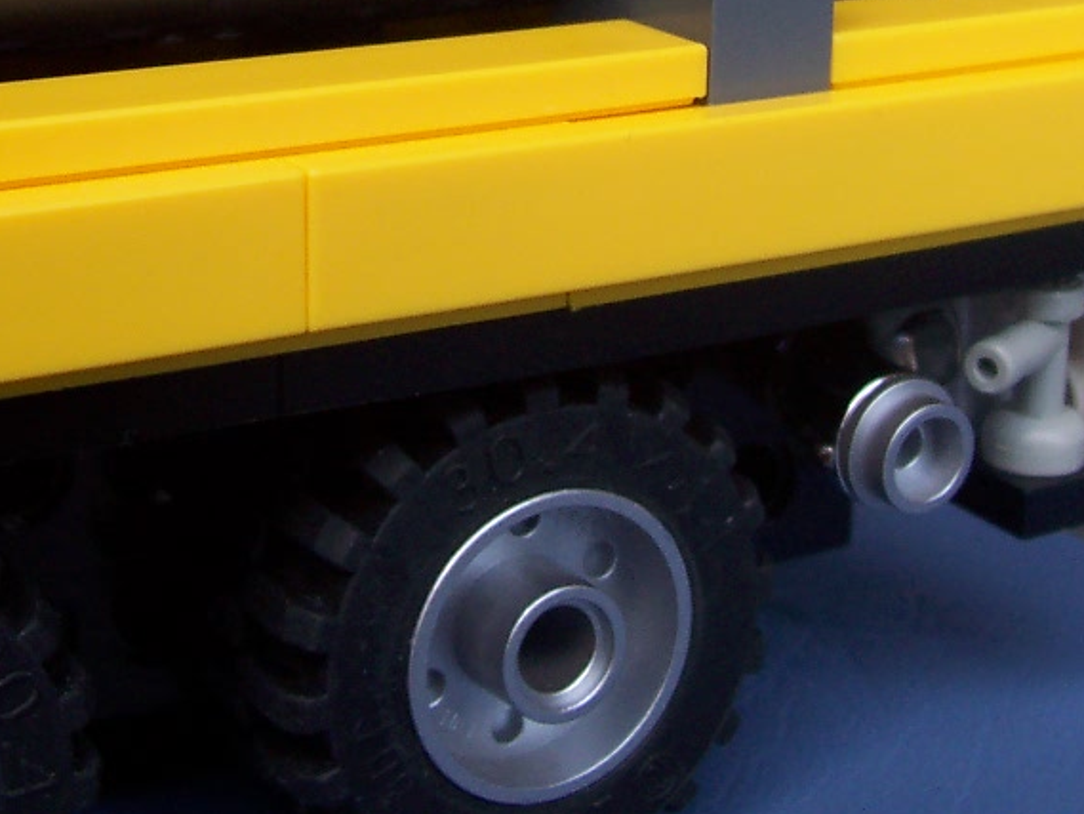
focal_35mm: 78
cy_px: 51
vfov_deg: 18.5
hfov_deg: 25.0
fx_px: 2443
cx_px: 436
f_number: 2.8
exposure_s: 1/45
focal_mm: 5.6
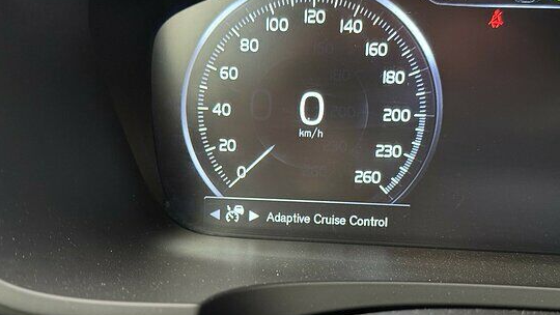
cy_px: 191
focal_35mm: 53
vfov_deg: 22.6
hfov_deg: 39.2
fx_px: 787
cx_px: 280
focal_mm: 6.76
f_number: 1.78
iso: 500
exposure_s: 1/40
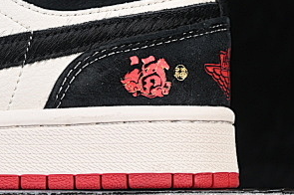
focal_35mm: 275
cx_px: -108
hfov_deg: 7.4
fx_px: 2243
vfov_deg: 5.0
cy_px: -36
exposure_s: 1/80
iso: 160
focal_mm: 50
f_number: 7.1
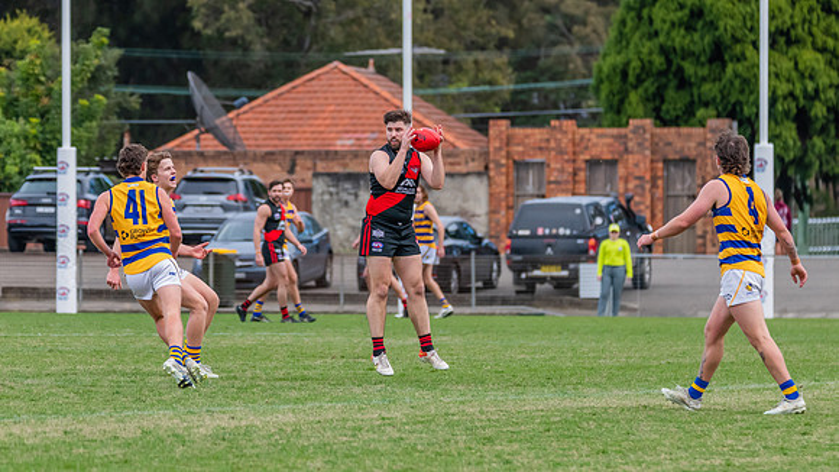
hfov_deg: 5.9
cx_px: 411
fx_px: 8149
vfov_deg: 3.3
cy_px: 156
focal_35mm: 366
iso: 1250
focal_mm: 260
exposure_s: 1/1600
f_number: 5.6
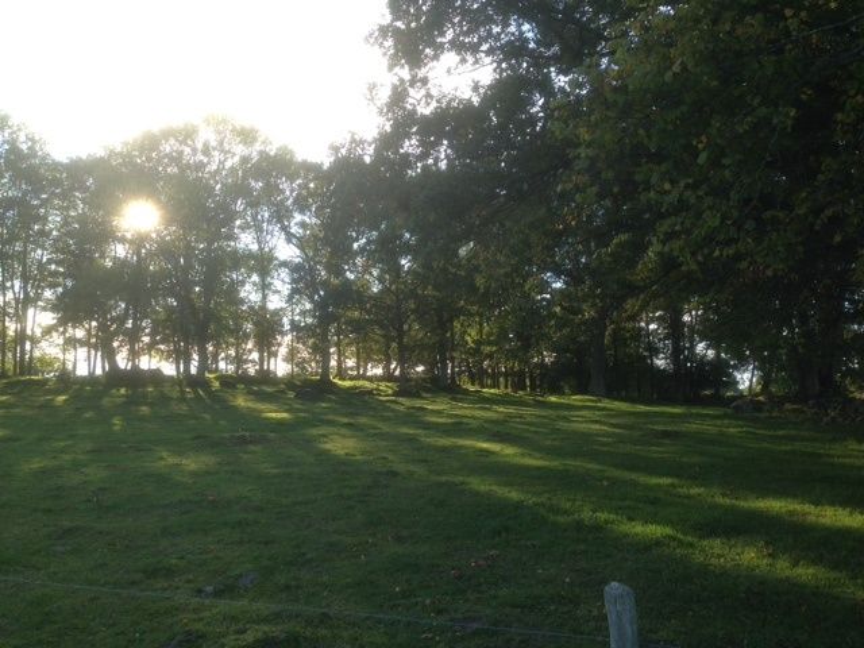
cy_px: 324
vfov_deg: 42.9
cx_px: 432
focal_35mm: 33
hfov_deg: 55.4
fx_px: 824
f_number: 2.4
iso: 50
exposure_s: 1/337
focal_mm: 4.12
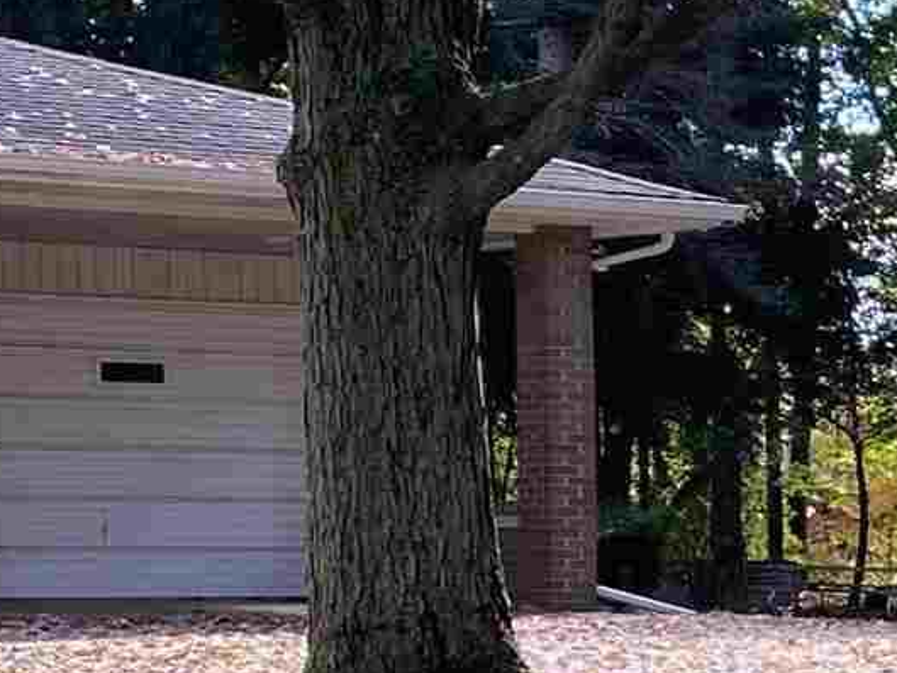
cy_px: 695
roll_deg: +0.5
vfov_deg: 9.7
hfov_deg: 11.7
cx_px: 1792
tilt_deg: -2.1
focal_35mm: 151
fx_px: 3914
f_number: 1.8
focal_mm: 4.25
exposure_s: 1/279
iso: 32
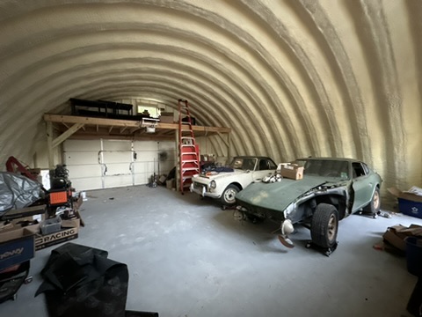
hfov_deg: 102.1
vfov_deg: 85.7
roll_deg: +0.9
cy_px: 158
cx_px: 211
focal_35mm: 14
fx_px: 171
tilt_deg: -3.6
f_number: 2.2
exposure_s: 1/40
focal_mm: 2.22
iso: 1250
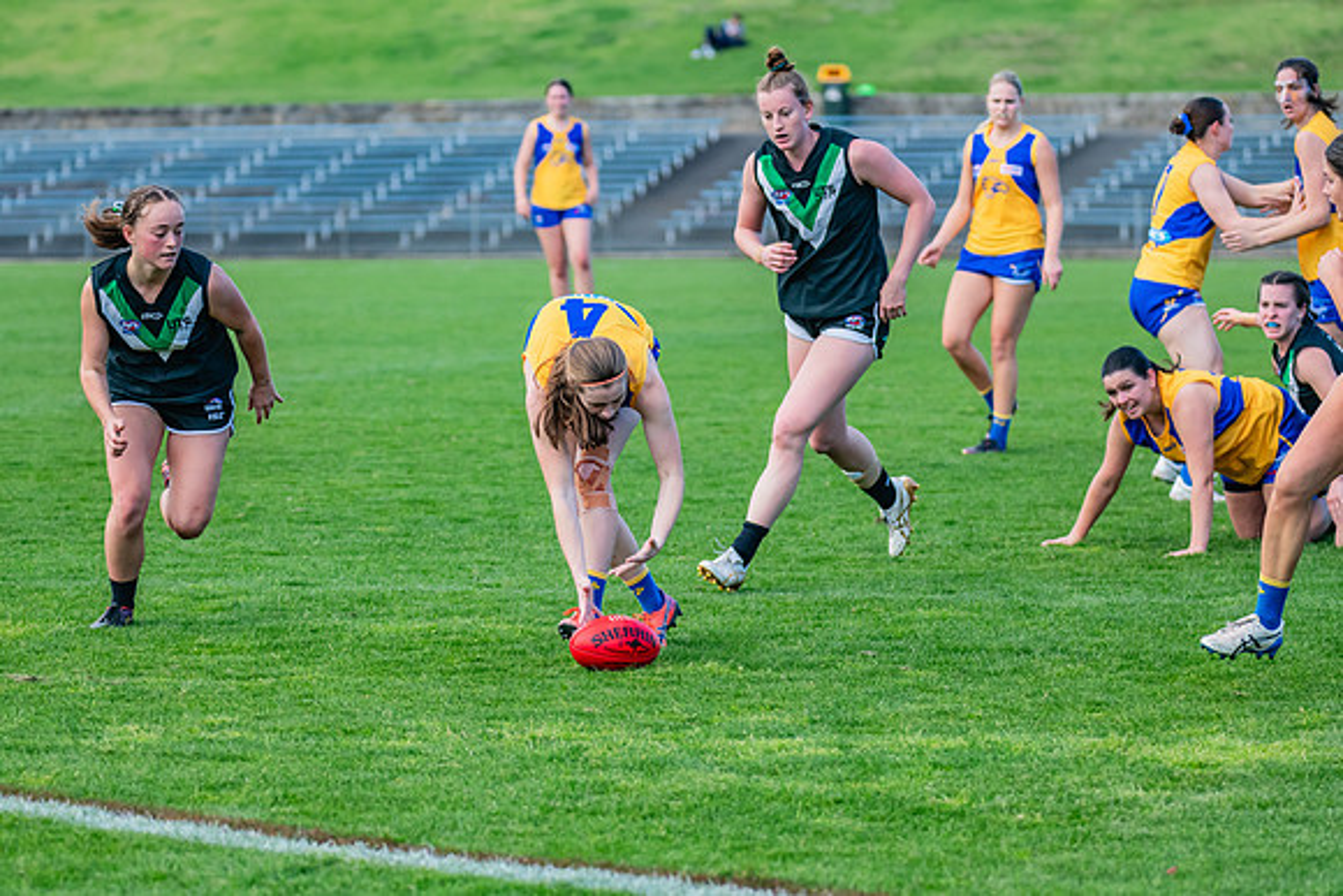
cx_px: 613
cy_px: 474
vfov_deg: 7.4
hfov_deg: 11.1
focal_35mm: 185
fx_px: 6899
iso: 800
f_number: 5
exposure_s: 1/1600
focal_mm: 170
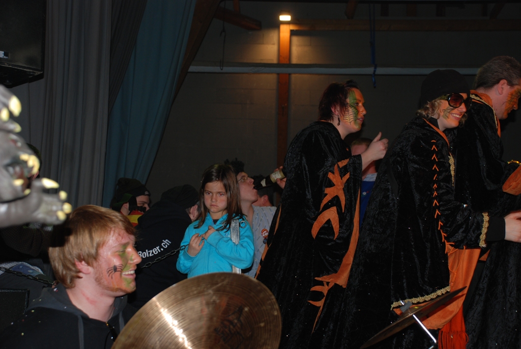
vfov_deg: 22.7
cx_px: 260
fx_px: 869
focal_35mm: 60
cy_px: 174
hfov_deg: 33.4
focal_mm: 40
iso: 200
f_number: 4.5
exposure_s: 1/60
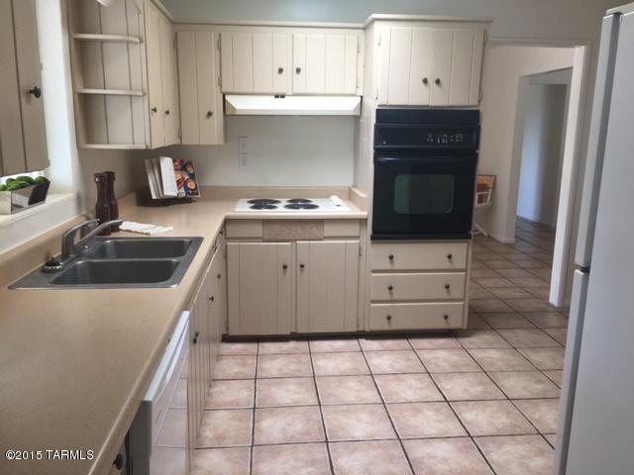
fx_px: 531
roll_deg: -0.7
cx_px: 317
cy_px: 238
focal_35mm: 29
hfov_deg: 61.7
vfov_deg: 48.2
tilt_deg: -11.3
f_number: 2.2
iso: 50
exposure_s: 1/30
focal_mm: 4.15
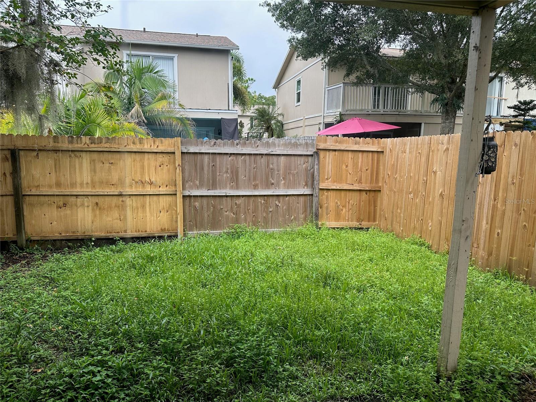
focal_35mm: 24
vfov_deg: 56.8
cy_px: 201
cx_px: 268
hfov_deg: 71.6
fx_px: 372
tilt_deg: -7.0
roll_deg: -0.6
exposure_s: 1/857
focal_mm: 6.86
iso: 80
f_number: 1.78
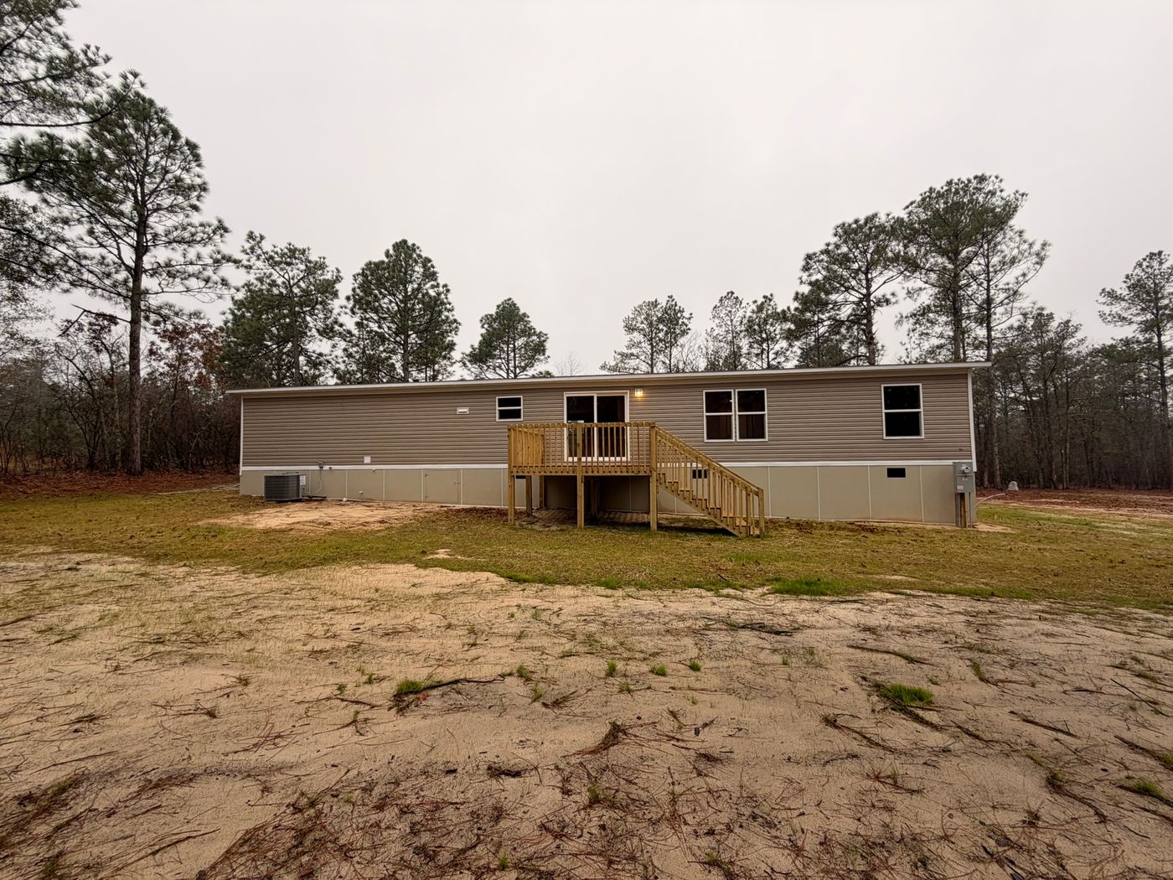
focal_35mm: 14
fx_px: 474
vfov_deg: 85.7
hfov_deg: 102.1
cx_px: 586
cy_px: 440
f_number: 2.2
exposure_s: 1/267
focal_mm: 2.22
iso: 50
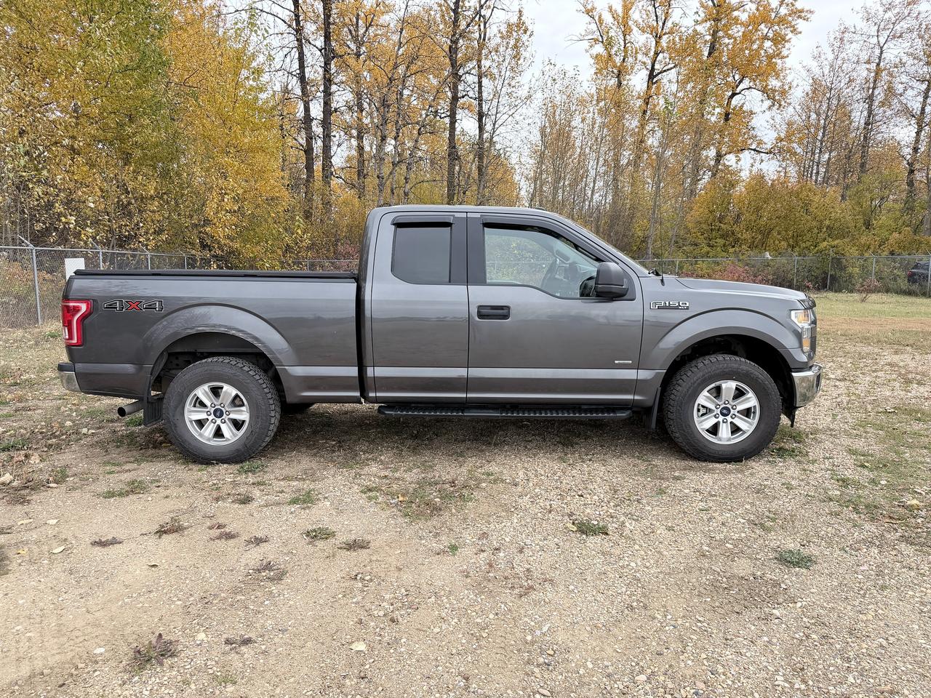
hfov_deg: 71.6
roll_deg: +0.1
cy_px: 349
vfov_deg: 56.8
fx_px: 645
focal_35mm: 24
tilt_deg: -9.2
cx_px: 466
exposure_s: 1/1060
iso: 100
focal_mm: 6.76
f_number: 1.78
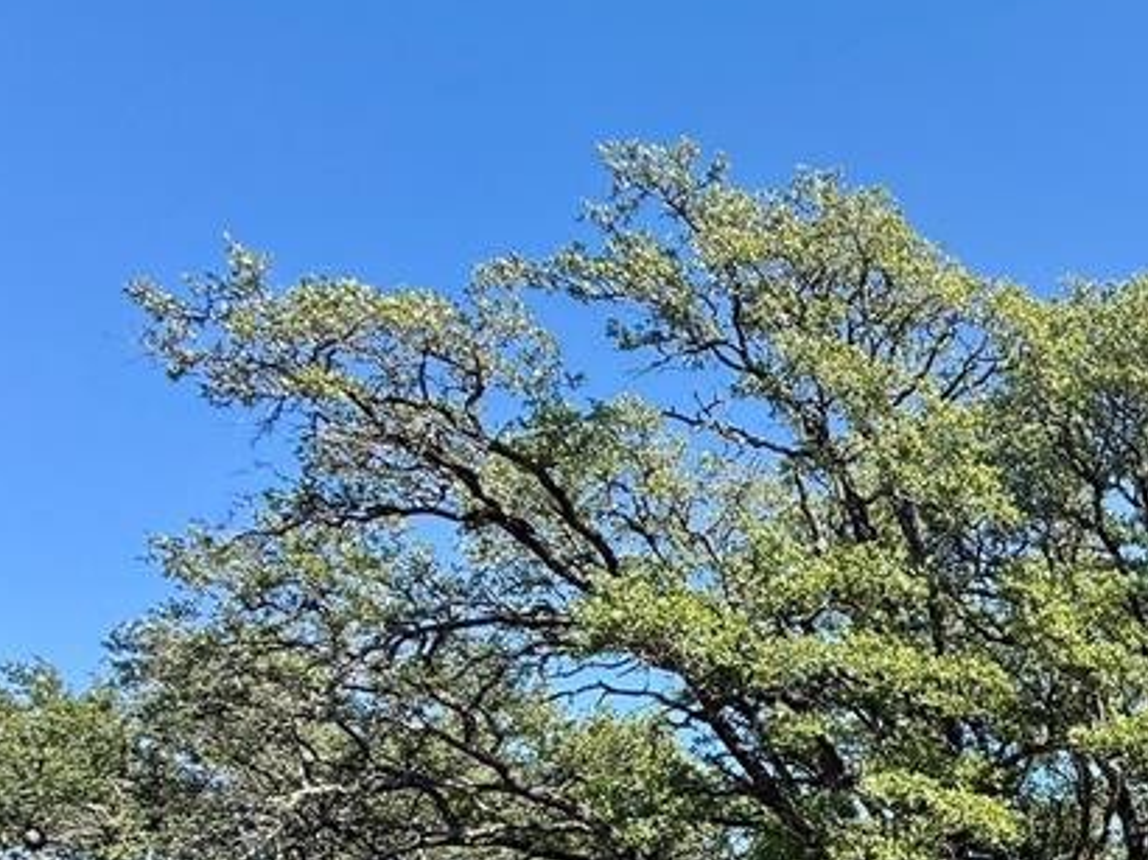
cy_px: 868
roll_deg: +0.4
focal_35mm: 35
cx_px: 1285
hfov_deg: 41.2
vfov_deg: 36.4
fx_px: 1160
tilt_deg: +15.0
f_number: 2.2
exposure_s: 1/363
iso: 50
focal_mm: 2.22
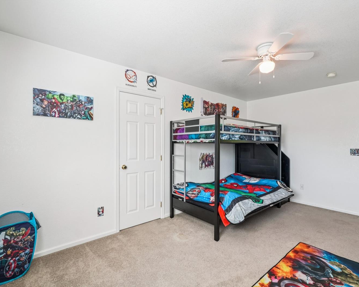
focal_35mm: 17
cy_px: 143
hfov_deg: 89.6
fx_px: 181
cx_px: 188
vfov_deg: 77.0
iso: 800
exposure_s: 1/8
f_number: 8
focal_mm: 10
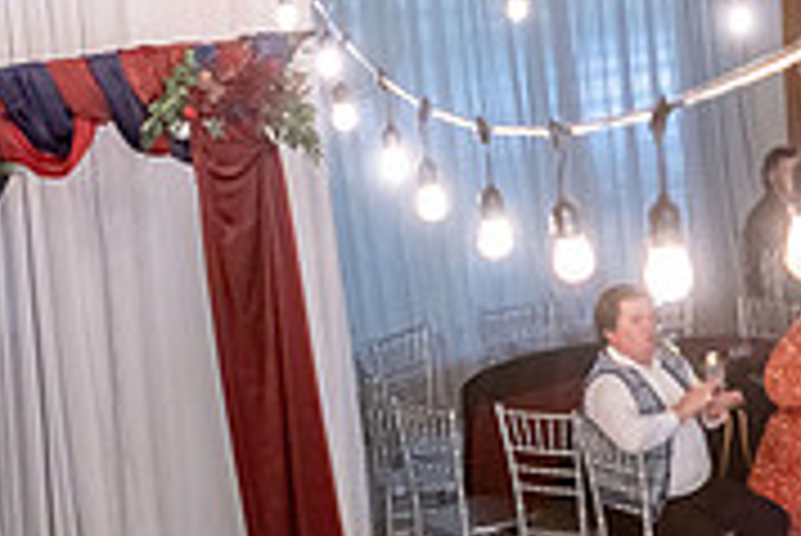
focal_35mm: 78
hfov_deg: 25.0
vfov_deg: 17.3
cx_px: 756
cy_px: 484
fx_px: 1737
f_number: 2.8
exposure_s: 1/30
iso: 3200
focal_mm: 24
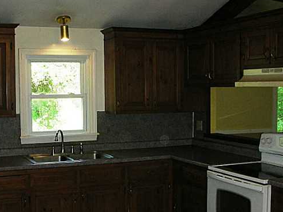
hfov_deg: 33.6
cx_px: 104
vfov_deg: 25.6
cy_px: 136
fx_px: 466
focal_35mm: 57
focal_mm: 5.8
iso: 105
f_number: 3
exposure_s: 1/60.1
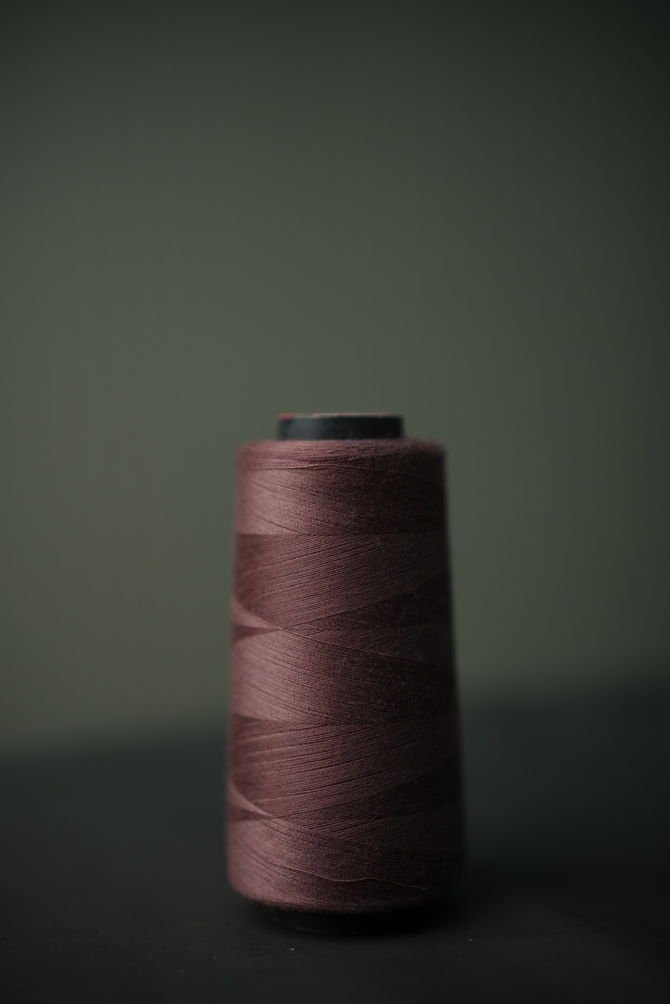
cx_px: 335
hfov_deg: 27.0
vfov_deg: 39.6
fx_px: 1396
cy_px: 502
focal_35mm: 50
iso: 50
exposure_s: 1/200
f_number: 1.4
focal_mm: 50
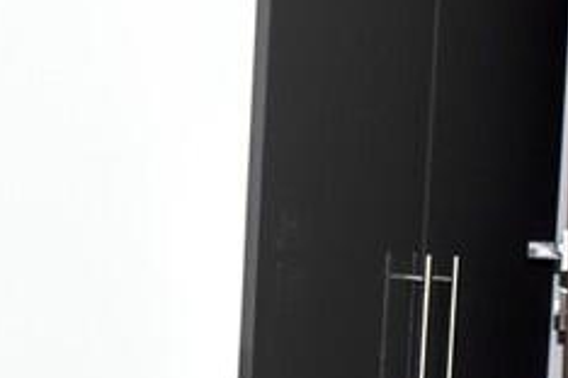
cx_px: 277
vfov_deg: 11.6
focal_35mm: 118
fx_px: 1862
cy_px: 311
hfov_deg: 17.3
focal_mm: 18
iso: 800
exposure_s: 1/80
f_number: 4.5
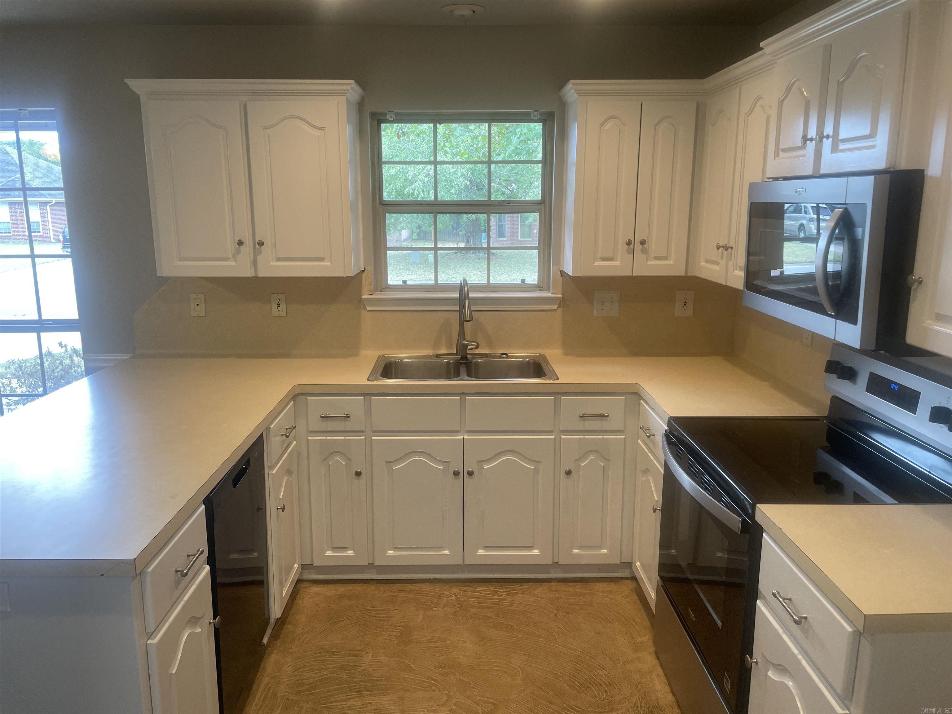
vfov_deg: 53.1
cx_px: 476
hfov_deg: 67.3
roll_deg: +0.8
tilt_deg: -10.7
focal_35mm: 26
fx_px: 715
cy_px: 357
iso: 80
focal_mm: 4.2
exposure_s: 1/60
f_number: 1.6
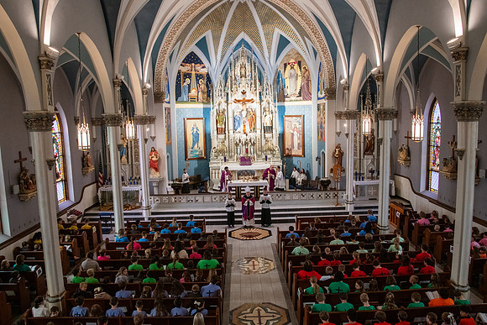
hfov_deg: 65.5
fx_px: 379
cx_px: 244
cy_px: 162
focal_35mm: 28
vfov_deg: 46.4
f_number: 9
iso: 4000
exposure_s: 1/80
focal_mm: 28
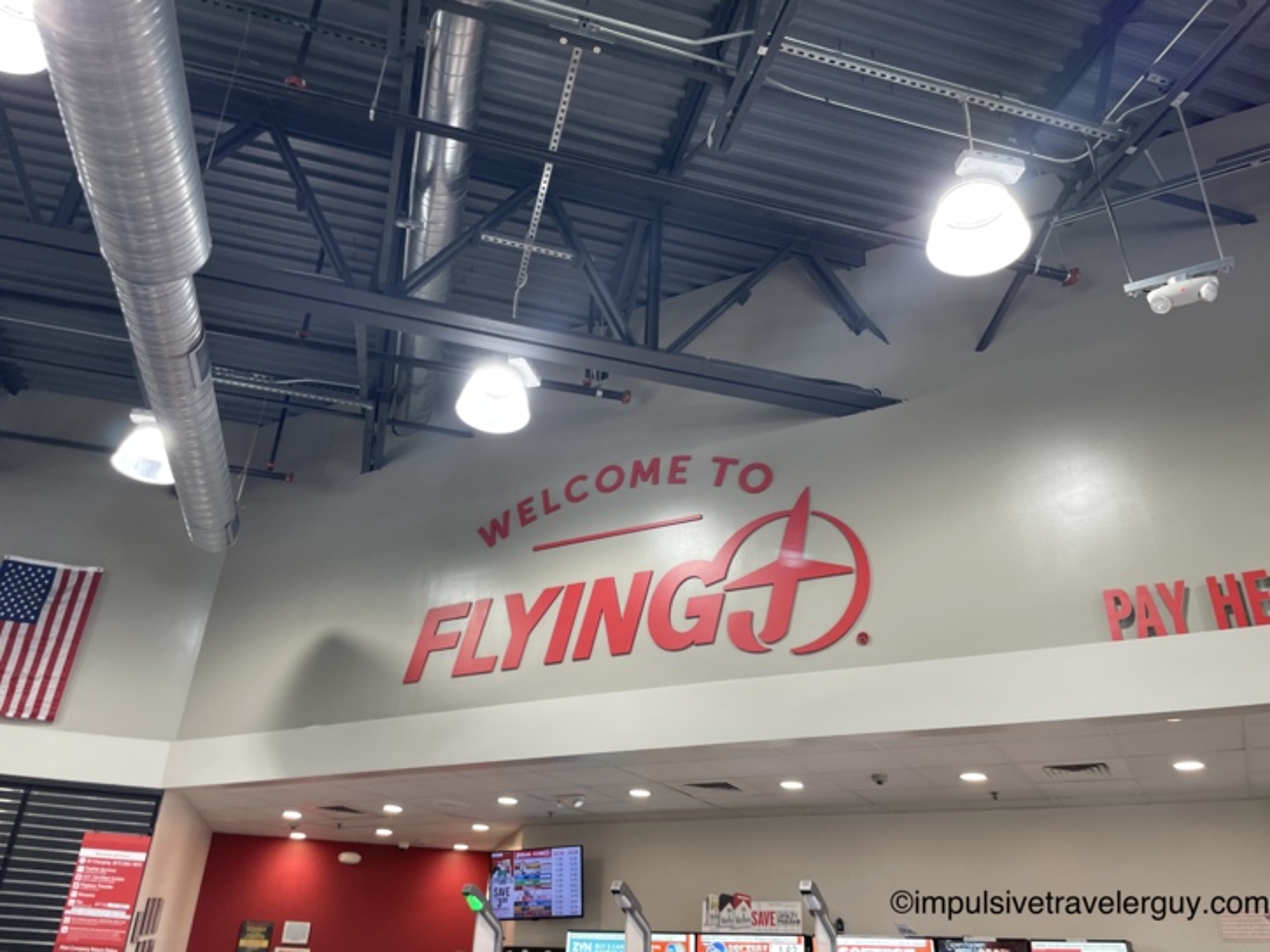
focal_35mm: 26
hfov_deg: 67.3
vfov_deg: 53.1
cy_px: 476
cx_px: 635
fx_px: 954
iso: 100
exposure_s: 1/120
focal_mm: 4.2
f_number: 1.6
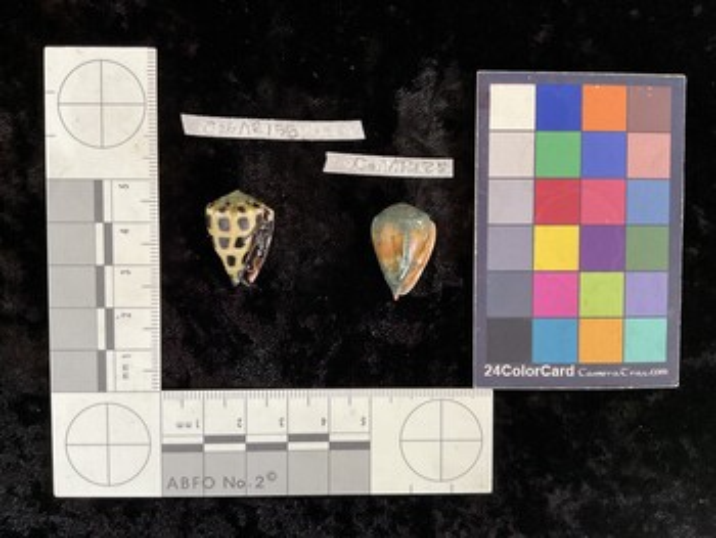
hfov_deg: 61.6
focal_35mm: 29
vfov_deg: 48.3
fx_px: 600
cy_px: 269
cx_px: 358
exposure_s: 1/60
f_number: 1.8
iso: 160
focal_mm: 3
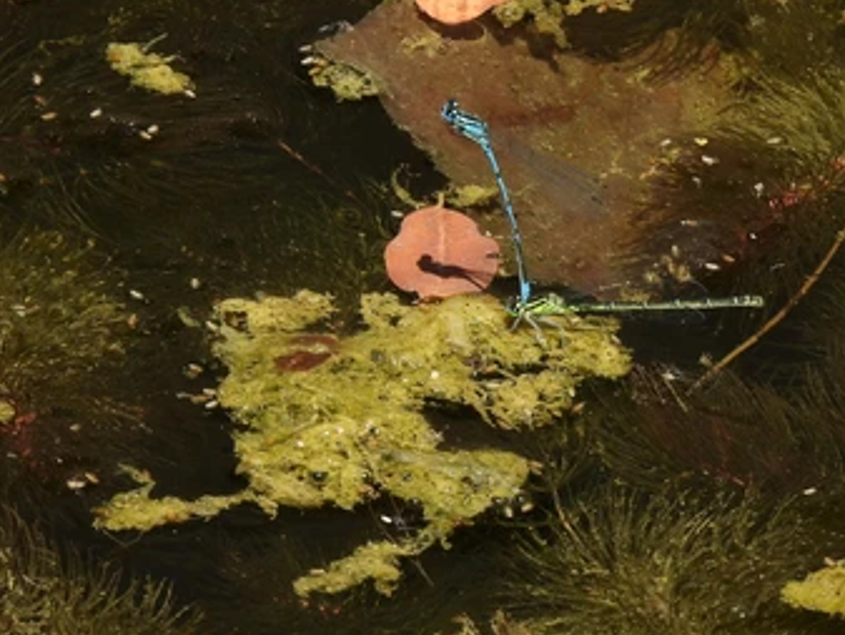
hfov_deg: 1.2
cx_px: 562
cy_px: 286
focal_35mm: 1615
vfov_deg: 0.9
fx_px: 39437
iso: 100
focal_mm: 152
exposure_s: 1/320
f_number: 6.3
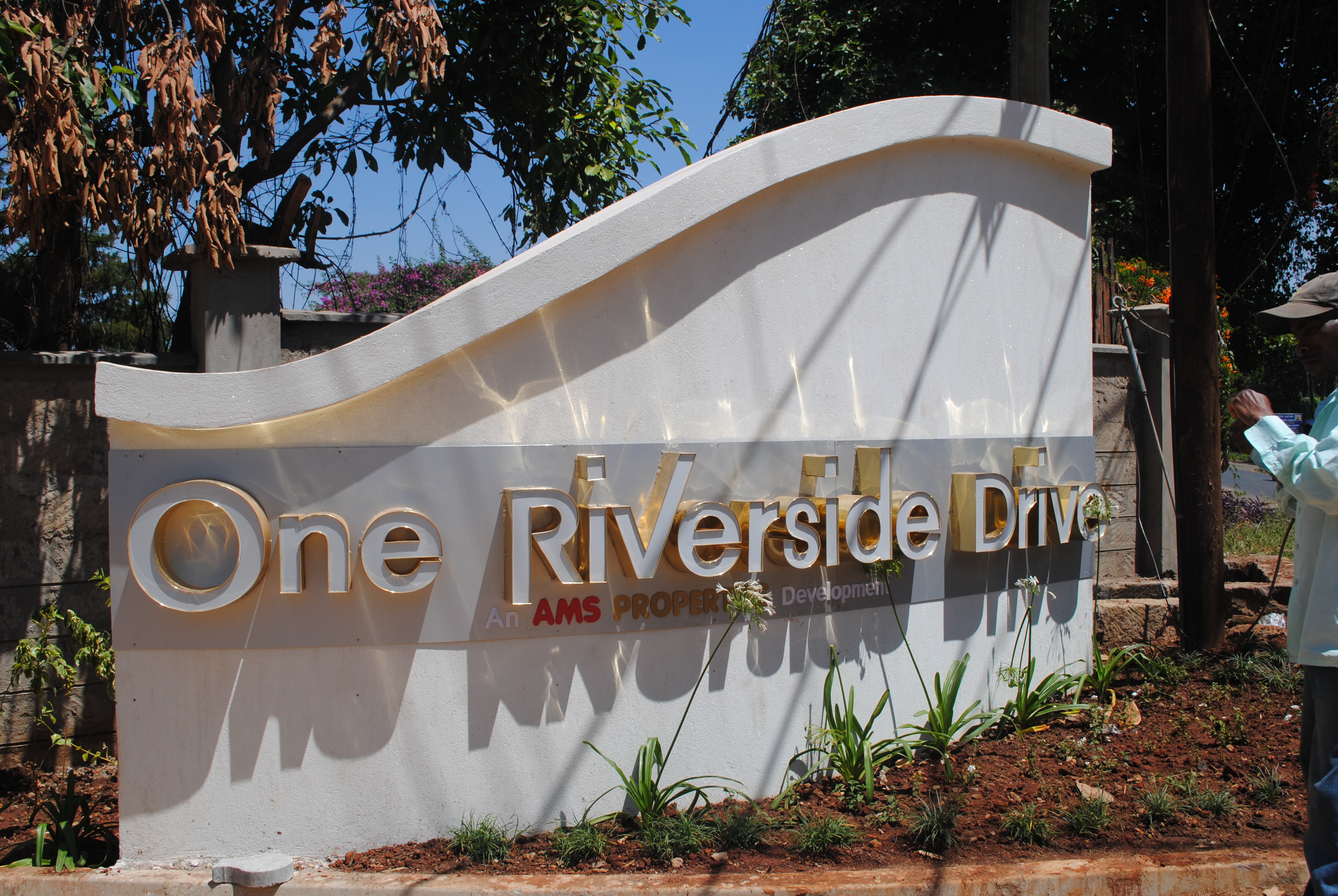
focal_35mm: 36
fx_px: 1340
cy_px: 448
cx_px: 669
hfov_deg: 53.1
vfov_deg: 37.0
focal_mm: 24
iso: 100
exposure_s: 1/320
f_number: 9
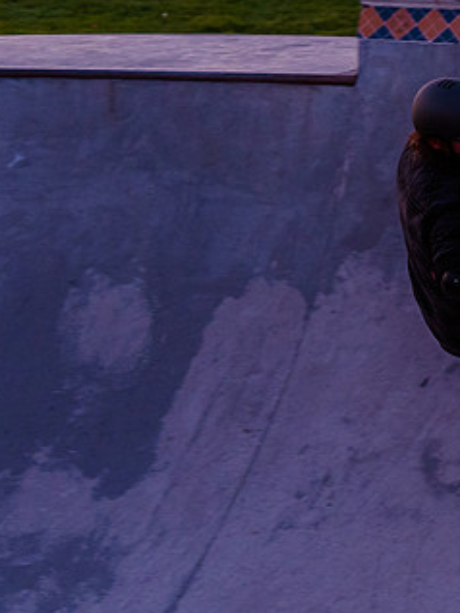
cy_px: 351
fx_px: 2249
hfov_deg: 11.5
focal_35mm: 127
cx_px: 550
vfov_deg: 15.5
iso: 2500
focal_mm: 52
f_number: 4
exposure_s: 1/160
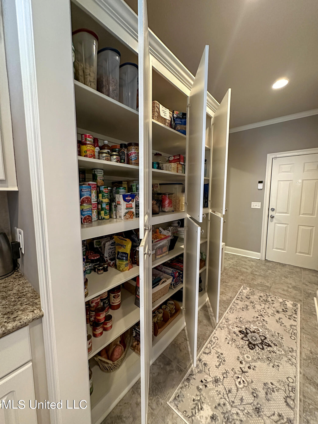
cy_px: 212
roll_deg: -0.6
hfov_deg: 85.7
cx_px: 159
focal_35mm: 14
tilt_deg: -5.8
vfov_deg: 102.1
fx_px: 171
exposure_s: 1/60
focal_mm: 2.22
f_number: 2.2
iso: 800
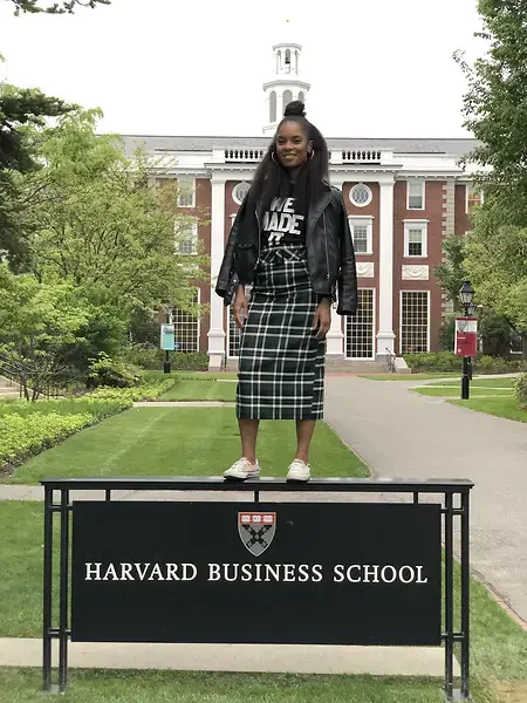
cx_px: 264
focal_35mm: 52
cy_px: 352
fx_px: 1056
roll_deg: +0.9
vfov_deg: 36.8
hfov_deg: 28.0
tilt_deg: +1.8
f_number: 2.4
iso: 80
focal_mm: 6
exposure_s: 1/30
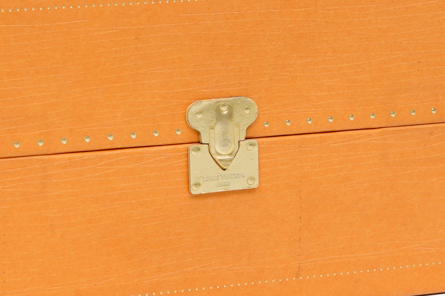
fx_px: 643
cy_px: 148
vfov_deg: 26.0
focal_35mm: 52
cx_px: 222
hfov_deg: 38.2
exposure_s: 1/125
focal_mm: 35
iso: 100
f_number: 10
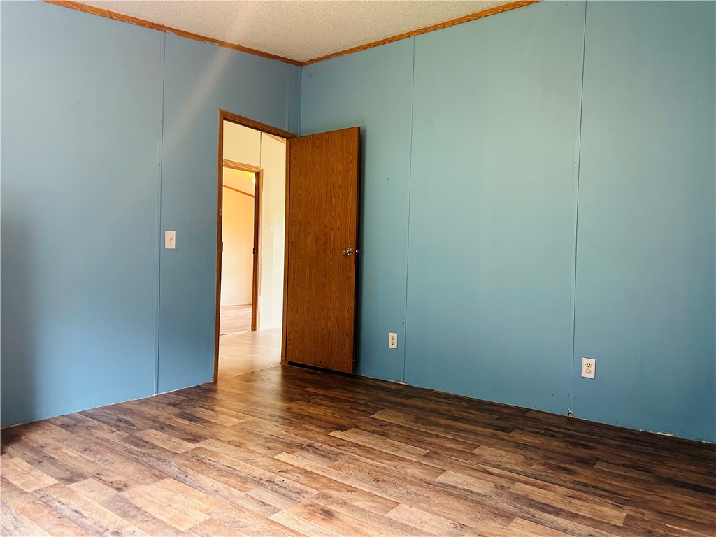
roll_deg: -1.6
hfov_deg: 71.6
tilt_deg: -0.6
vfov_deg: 56.8
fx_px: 496
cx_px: 358
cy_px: 268
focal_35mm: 24
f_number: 1.78
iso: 250
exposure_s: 1/60
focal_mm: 6.86
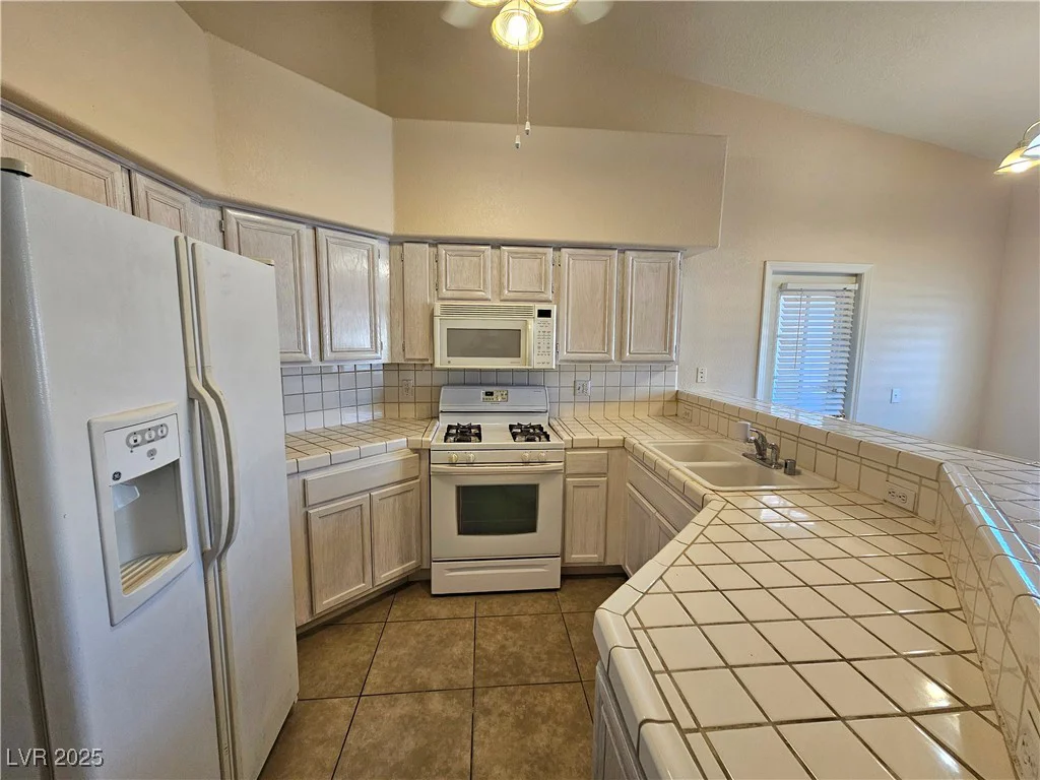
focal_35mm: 13
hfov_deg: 106.2
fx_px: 391
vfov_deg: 89.9
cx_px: 520
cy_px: 390
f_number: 2.2
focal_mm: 2.2
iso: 100
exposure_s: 1/60.2
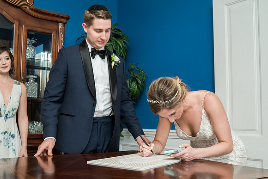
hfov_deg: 47.4
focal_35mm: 41
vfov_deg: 32.7
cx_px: 114
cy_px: 99
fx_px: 304
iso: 1600
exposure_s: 1/200
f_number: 5.6
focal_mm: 35
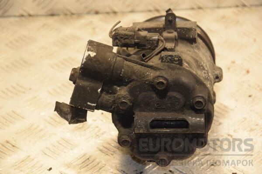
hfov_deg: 15.2
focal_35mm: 135
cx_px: 131
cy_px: 87
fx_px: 982
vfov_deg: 10.2
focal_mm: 90
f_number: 5.6
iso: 800
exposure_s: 1/80
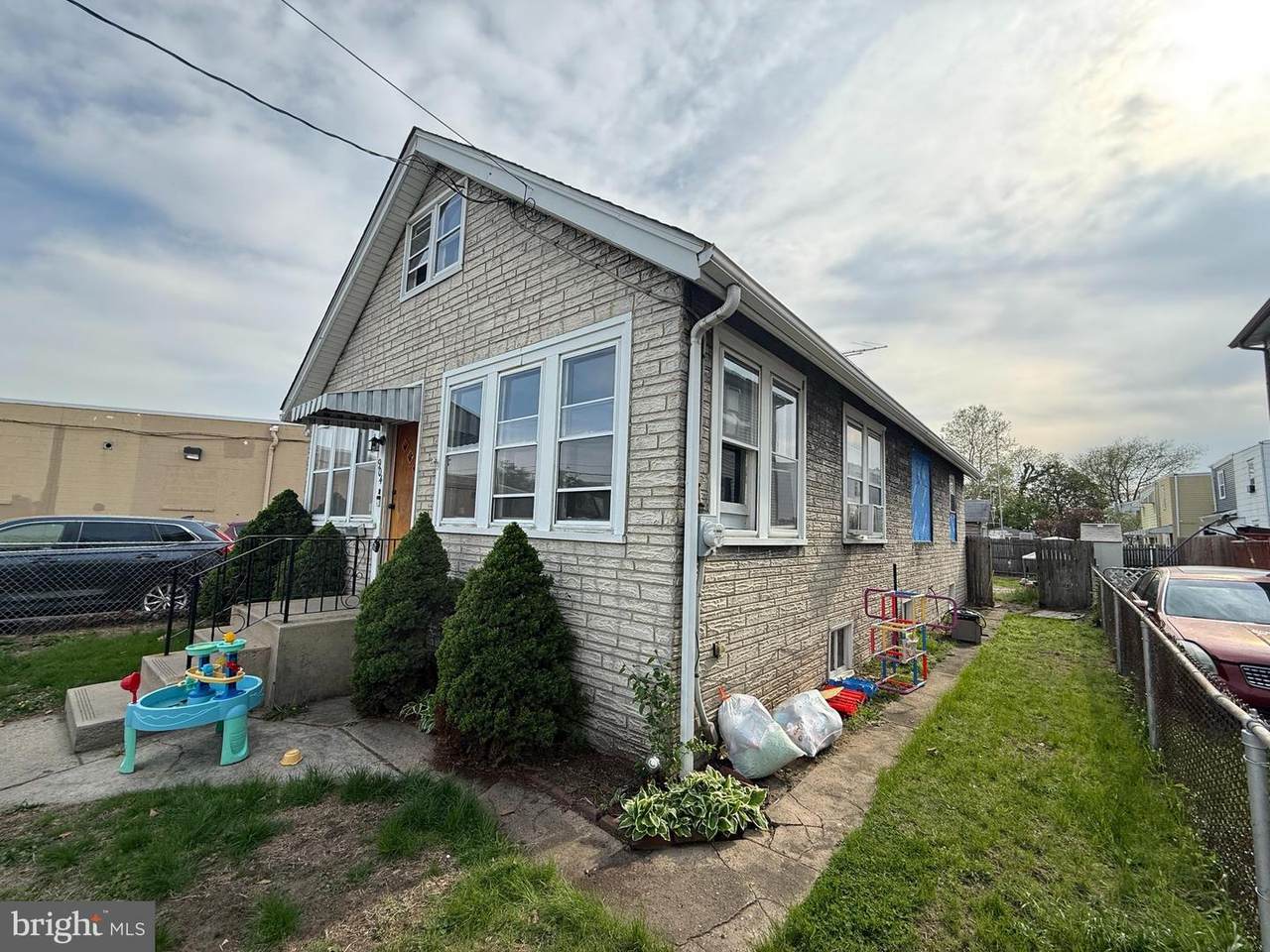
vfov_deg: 85.7
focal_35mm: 14
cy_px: 476
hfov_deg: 102.1
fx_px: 514
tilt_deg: +8.4
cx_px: 635
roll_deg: -1.4
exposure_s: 1/751
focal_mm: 2.22
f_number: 2.2
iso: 50
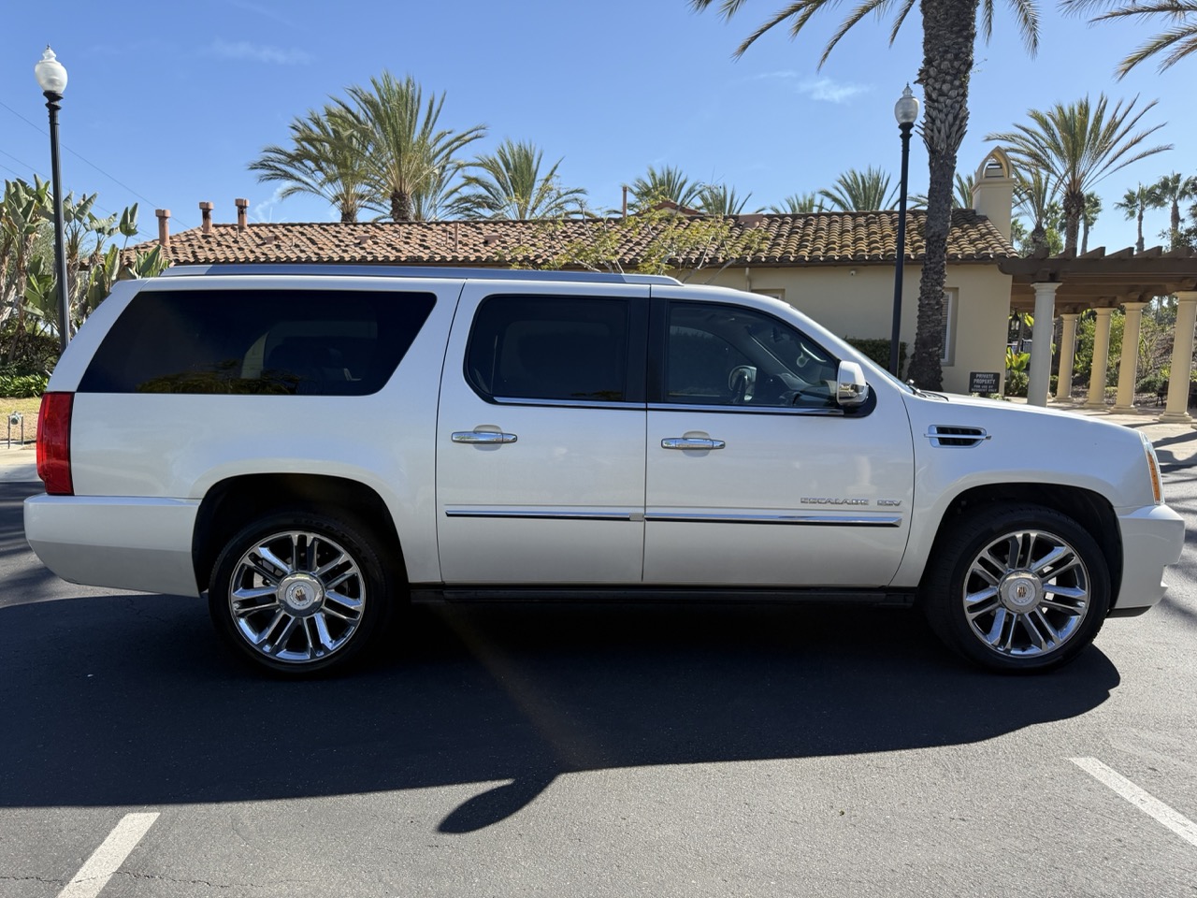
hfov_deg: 71.6
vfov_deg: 56.8
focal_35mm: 24
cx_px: 598
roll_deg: -1.1
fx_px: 830
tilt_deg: -6.3
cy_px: 449
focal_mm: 6.76
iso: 100
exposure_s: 1/3021
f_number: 1.78
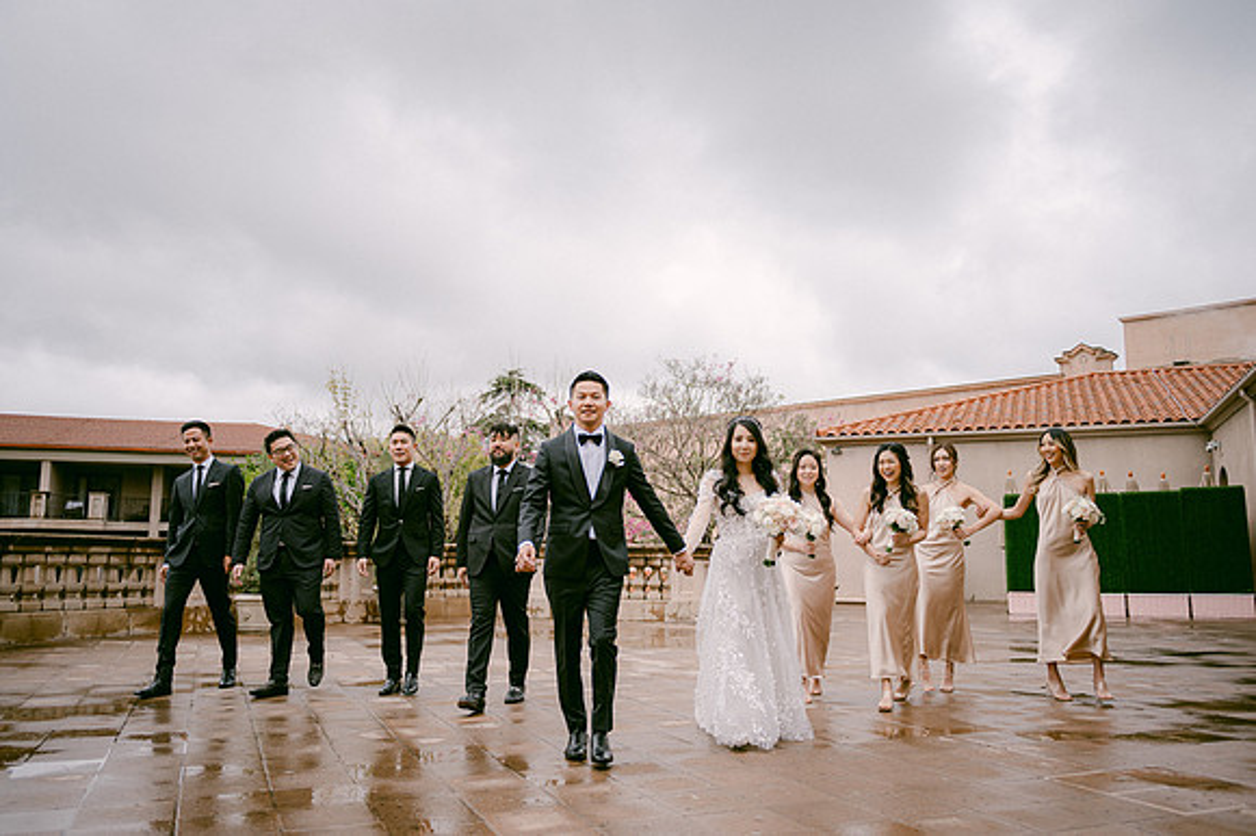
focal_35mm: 28
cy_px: 418
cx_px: 628
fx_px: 976
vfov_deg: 46.4
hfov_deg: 65.5
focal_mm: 28
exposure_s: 1/1250
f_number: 2.8
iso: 100
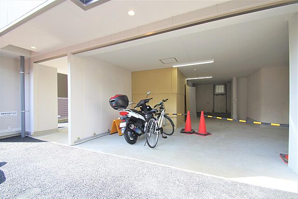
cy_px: 100
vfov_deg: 77.3
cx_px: 149
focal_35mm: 15
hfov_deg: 100.4
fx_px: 124
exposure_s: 1/80
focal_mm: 10
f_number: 5.6
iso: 100
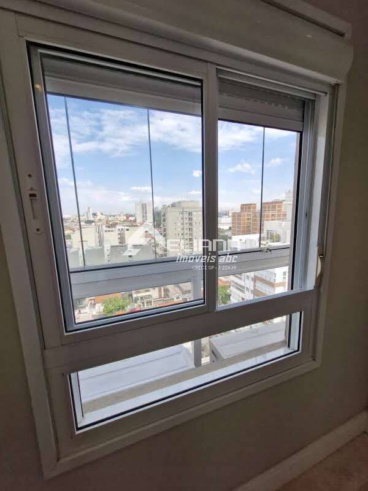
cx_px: 184
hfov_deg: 89.9
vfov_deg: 106.2
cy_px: 246
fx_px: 184
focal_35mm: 13
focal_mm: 1.74
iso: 50
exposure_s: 1/566
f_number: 2.2
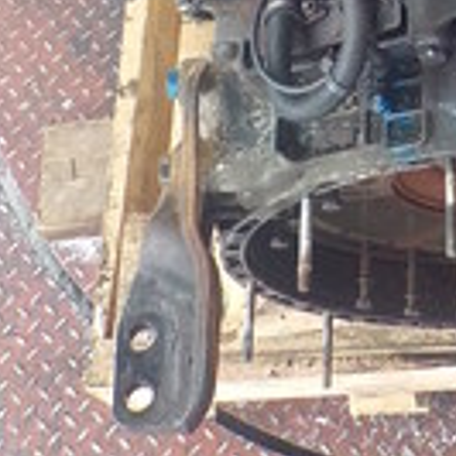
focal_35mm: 96
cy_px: -363
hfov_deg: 17.4
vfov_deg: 15.5
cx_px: 528
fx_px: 1431
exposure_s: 1/30
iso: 200
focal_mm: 4.1
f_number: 3.3
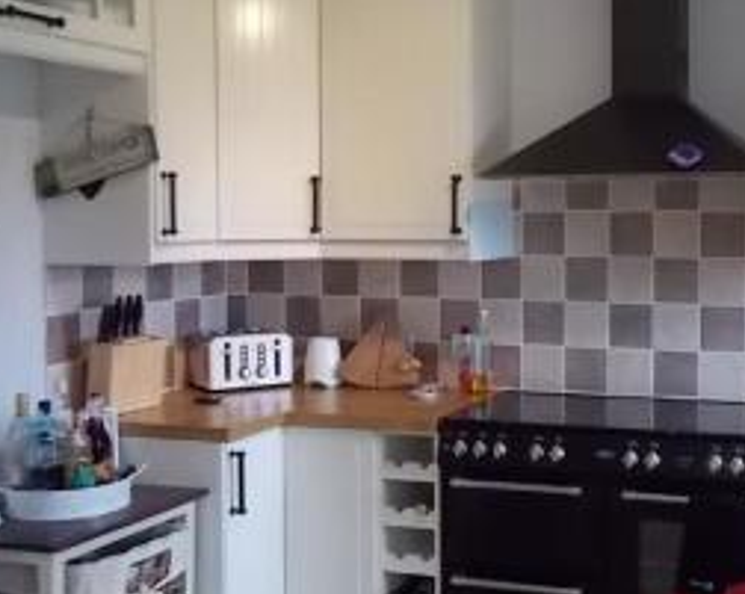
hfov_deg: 35.3
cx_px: 554
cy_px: 259
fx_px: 1145
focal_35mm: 52
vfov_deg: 29.1
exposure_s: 1/30
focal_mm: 4
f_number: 3.1
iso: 320
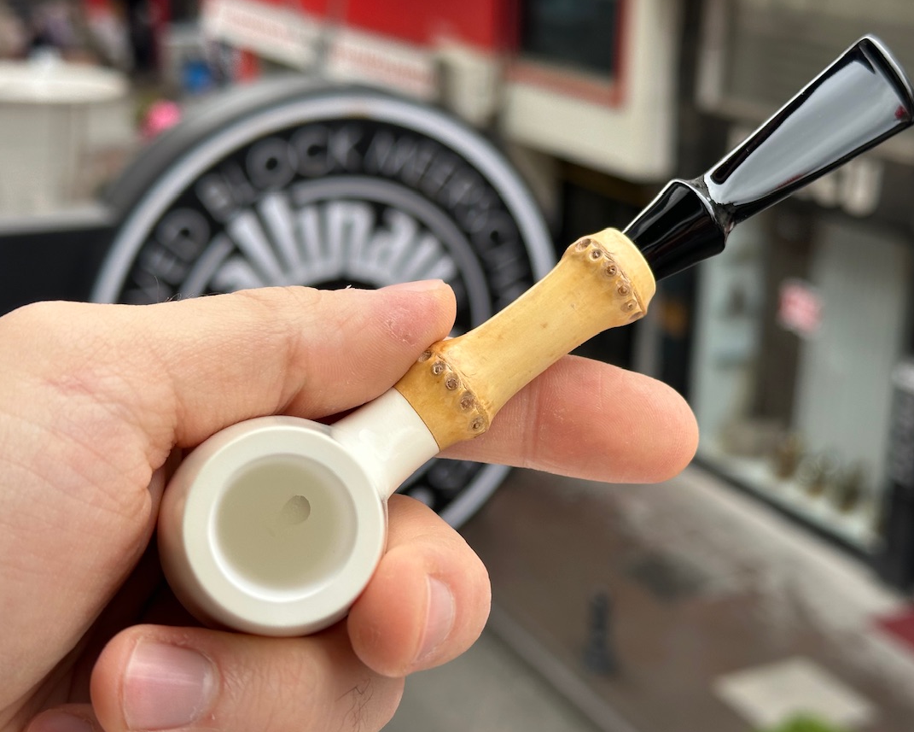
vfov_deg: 27.1
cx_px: 485
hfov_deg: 33.6
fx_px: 1515
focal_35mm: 56
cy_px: 365
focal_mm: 6.86
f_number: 1.78
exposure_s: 1/850
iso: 64
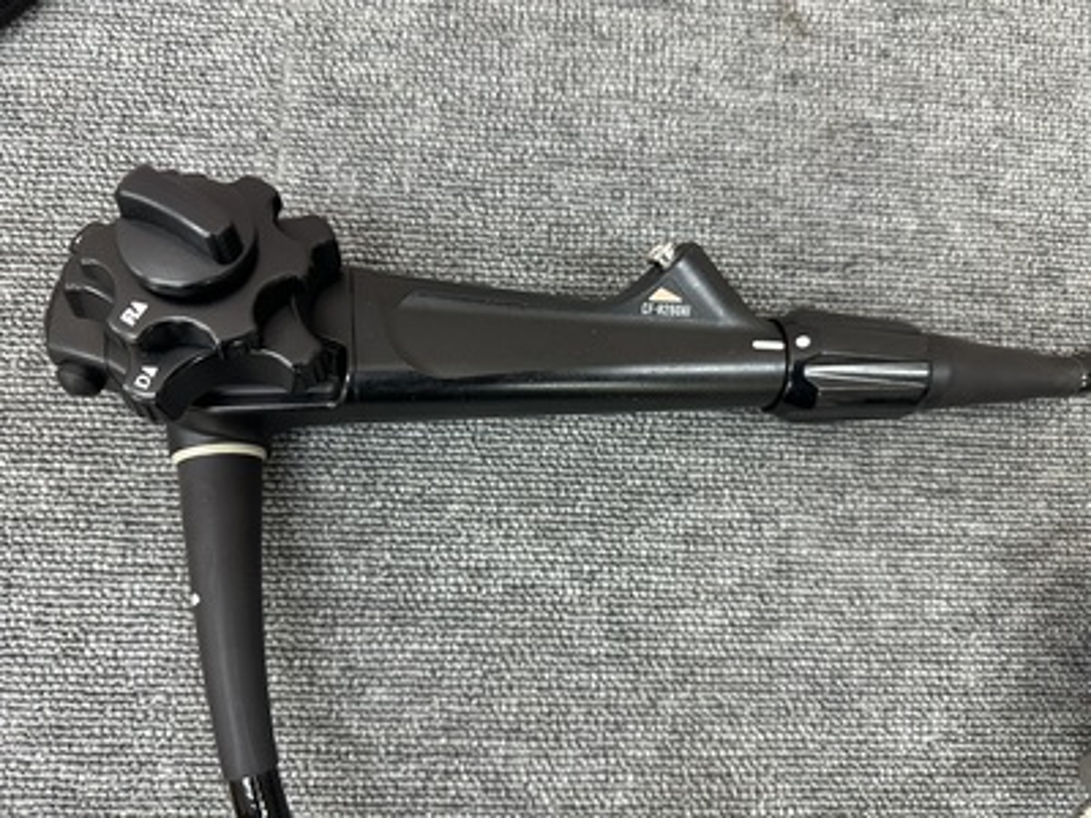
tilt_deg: -84.1
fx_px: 756
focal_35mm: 24
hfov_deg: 71.6
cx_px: 546
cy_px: 409
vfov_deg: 56.8
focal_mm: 6.86
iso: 250
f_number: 1.78
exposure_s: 1/120
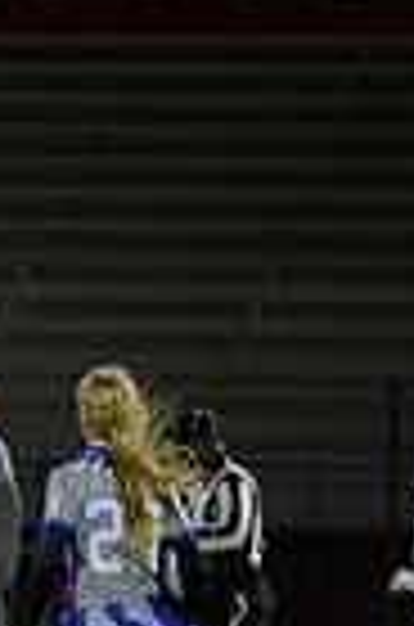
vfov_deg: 3.3
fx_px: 10887
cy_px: 597
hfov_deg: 2.2
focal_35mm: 628
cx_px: -702
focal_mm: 150
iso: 1000
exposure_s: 1/200
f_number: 2.8
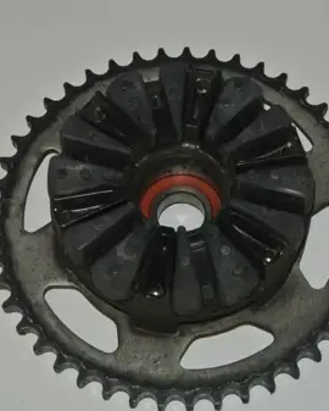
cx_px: 183
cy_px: 218
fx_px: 1313
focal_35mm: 108
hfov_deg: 14.3
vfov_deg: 17.8
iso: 200
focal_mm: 26.7
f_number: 5.6
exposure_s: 1/60
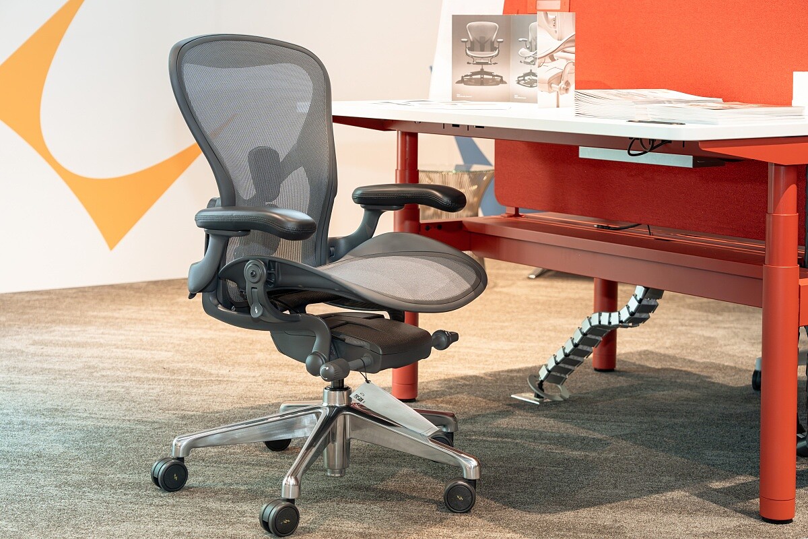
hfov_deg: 31.0
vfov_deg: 20.9
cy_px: 270
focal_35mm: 65
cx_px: 404
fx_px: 1459
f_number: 5
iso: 1250
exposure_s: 1/200
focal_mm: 65
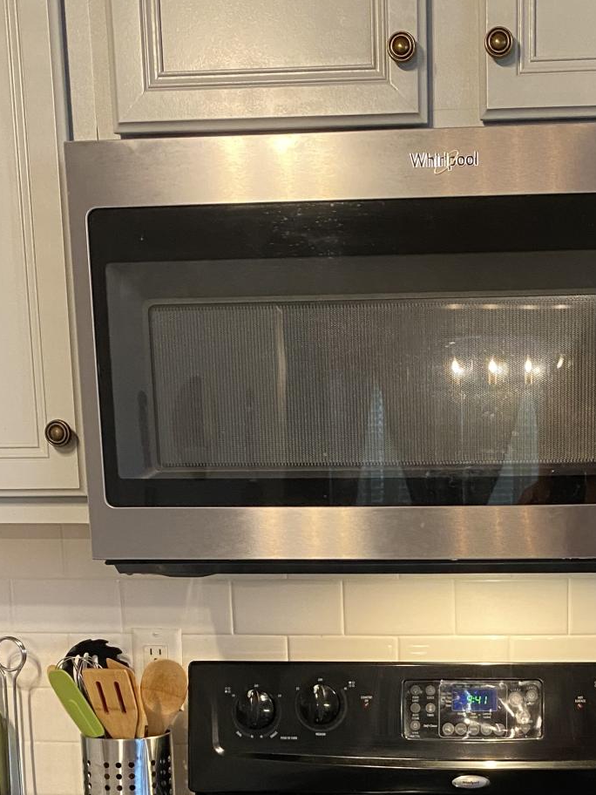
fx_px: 1309
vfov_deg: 31.6
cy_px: 767
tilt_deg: -11.0
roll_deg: +0.3
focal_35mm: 57
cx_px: 467
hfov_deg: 25.3
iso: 320
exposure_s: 1/46
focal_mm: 4.25
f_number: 1.8
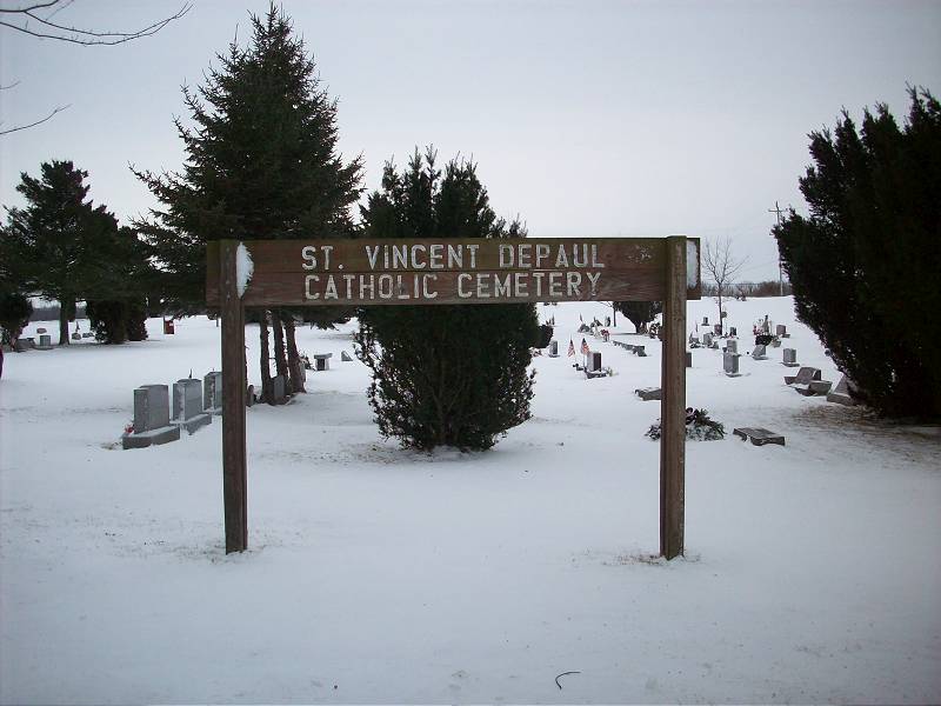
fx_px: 1006
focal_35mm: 37
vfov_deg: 38.7
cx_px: 470
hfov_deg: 50.1
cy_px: 353
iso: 80
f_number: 5.6
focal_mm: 6.2
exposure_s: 1/456
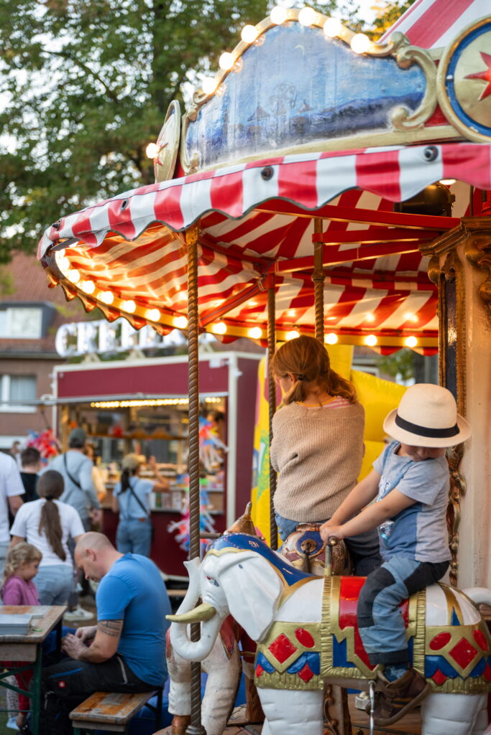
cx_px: 246
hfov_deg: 26.0
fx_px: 1063
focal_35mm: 52
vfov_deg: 38.2
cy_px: 368
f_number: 2.8
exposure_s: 1/200
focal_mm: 52
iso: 500
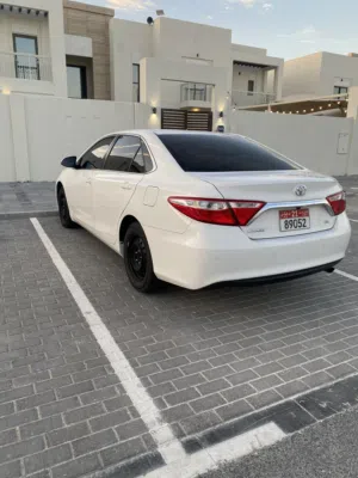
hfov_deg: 53.1
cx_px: 179
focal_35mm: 26
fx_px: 359
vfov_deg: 67.3
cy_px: 239
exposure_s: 1/122
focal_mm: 4.25
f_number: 1.8
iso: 40
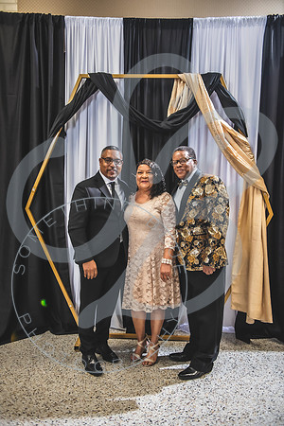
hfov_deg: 41.1
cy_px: 213
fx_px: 379
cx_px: 142
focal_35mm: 32
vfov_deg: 58.7
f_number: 2.8
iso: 1600
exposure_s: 1/250
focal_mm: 32
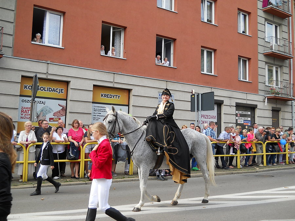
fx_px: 349
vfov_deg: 35.1
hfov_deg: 45.8
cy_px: 110
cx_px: 148
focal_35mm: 41
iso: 80
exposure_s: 1/200
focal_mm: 6.72
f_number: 3.1
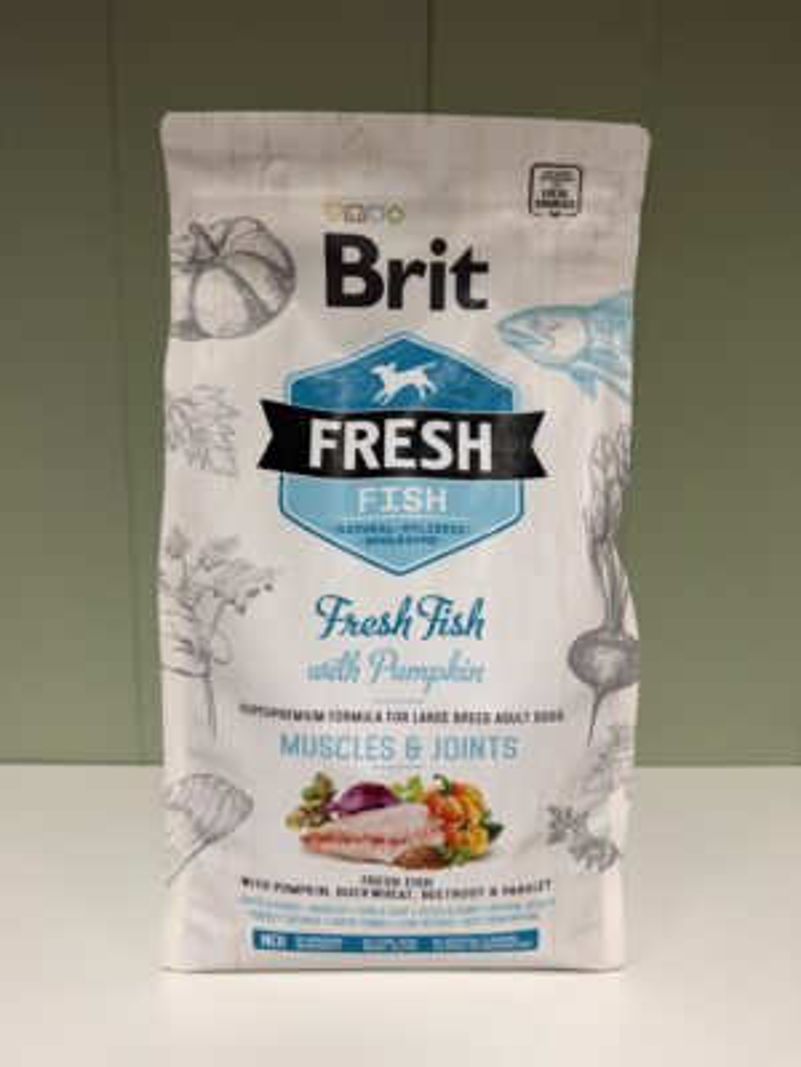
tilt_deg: -11.1
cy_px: 534
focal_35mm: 24
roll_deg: -1.2
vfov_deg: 71.6
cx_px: 400
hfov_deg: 56.8
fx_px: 740
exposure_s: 1/100
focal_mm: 6.76
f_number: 1.78
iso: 80
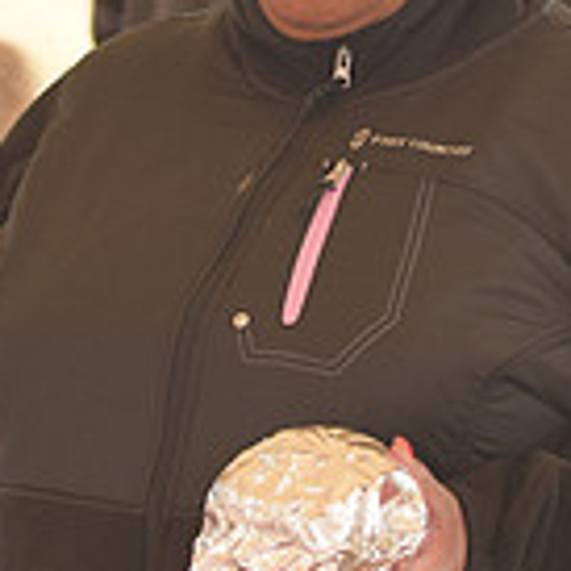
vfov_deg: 4.1
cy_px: -60
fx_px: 8043
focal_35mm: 431
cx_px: 317
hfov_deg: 4.1
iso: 200
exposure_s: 1/250
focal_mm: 80
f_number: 2.8
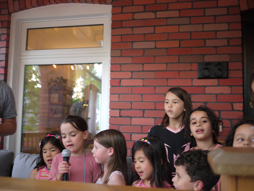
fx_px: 294
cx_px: 127
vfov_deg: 36.0
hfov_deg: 46.8
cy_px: 96
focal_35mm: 40
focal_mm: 20
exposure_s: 1/60
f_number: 1.7
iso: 250
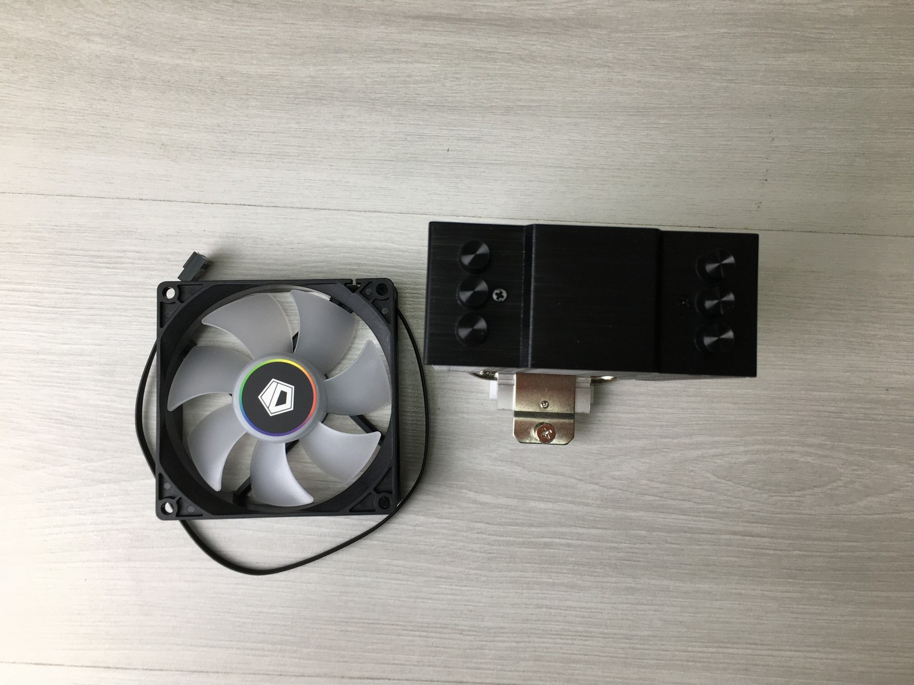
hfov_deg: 61.7
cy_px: 342
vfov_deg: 48.2
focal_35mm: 29
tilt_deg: -86.4
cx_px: 457
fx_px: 766
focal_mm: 4.15
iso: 40
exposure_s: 1/100
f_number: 2.2
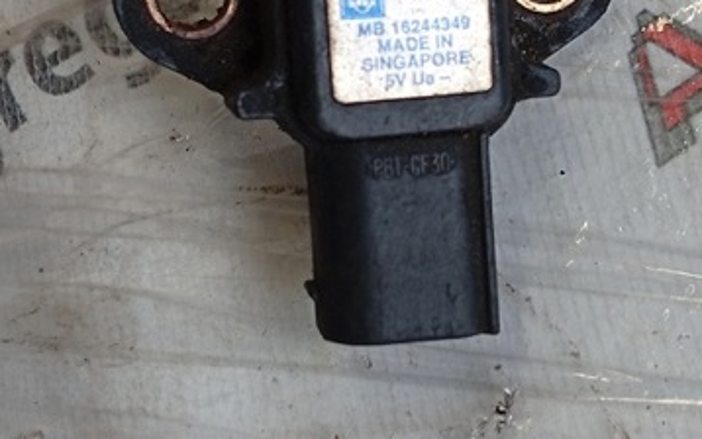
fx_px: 1416
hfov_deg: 27.8
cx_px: 350
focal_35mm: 74
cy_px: 131
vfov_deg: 17.6
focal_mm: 3.96
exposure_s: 1/50
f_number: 1.8
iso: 74
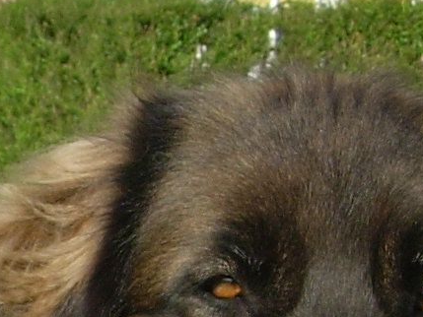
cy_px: 465
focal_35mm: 217
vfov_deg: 6.8
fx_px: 2652
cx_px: -258
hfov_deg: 8.8
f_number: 4.9
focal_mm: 8.5
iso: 79
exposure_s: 1/527
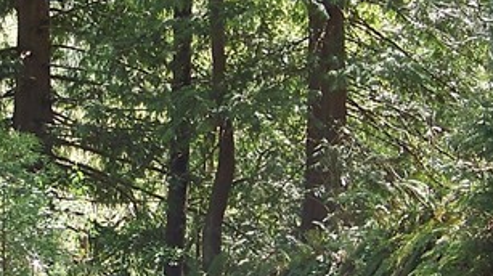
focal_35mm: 131
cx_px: 141
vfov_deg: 9.2
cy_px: 101
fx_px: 1711
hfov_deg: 16.3
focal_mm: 5.85
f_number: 2.8
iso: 64
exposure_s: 1/60
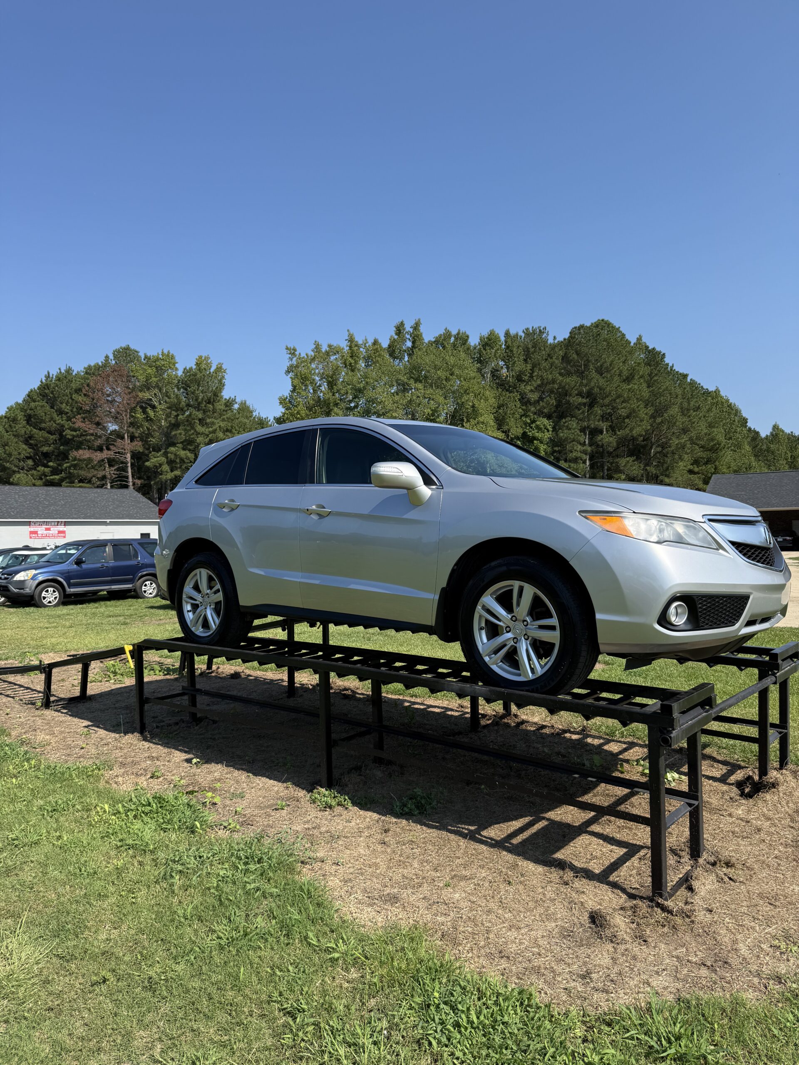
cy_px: 532
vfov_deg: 71.6
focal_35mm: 24
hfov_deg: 56.8
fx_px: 739
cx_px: 400
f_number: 1.78
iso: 80
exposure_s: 1/3145
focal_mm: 6.76
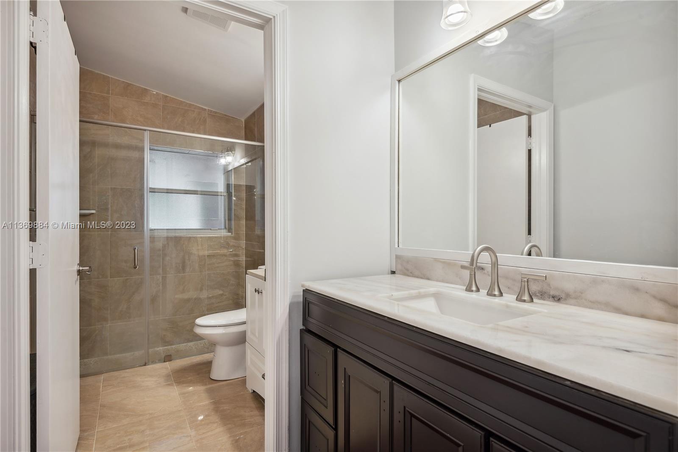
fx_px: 358
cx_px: 339
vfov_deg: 64.6
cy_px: 226
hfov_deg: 86.9
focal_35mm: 19
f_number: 8
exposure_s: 1/8
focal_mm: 19
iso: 250
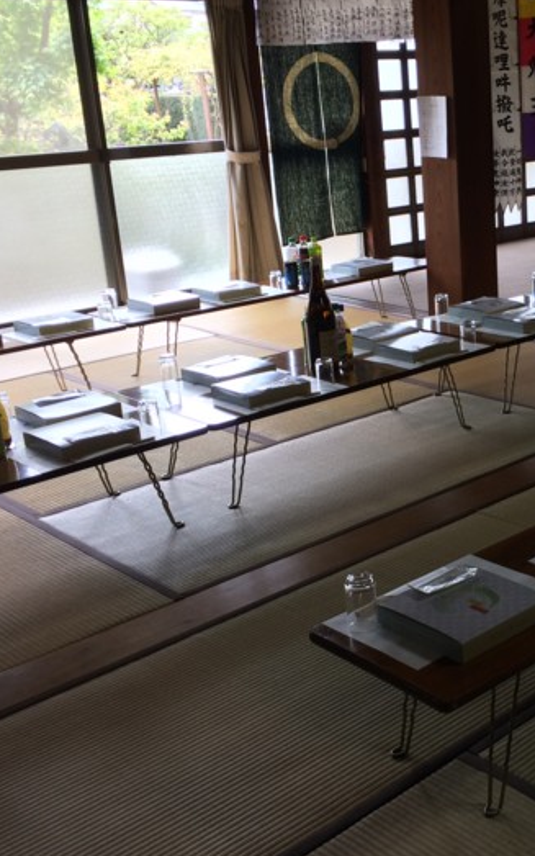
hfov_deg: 26.0
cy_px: 383
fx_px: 1096
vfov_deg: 42.6
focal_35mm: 47
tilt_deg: -18.3
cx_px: 537
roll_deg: +3.1
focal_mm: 4.15
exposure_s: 1/60
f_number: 2.2
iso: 50
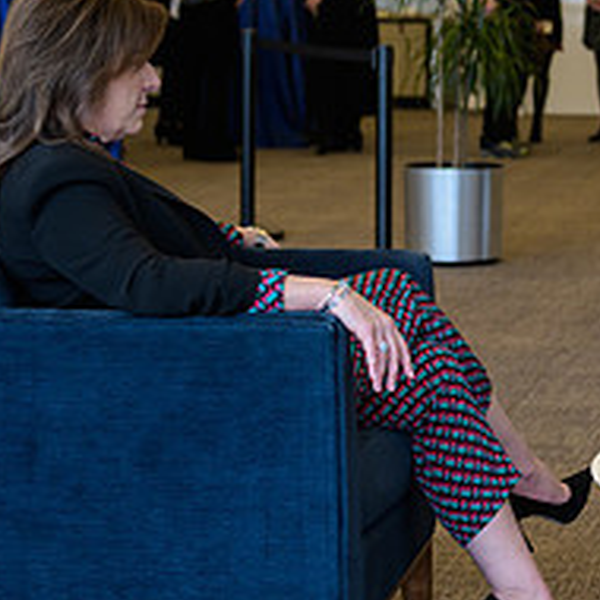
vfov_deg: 14.8
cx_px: 695
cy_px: 109
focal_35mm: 117
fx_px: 2294
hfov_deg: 14.5
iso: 800
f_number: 3.2
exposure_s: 1/250
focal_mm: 45
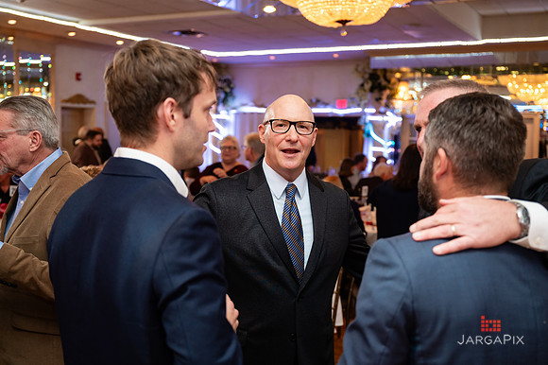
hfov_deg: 46.0
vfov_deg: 31.6
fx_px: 645
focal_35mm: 42
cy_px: 182
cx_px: 274
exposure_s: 1/200
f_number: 3.2
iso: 1250
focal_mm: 41
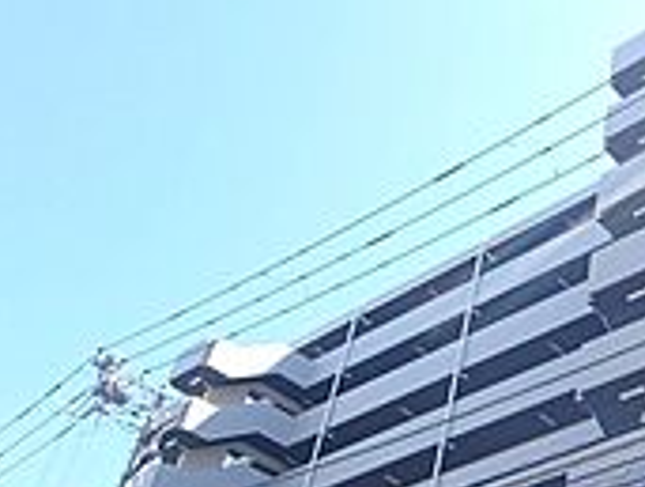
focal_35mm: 49
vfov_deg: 29.2
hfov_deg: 34.5
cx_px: 679
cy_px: 381
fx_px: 915
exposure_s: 1/400
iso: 125
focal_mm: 3.7
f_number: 3.5
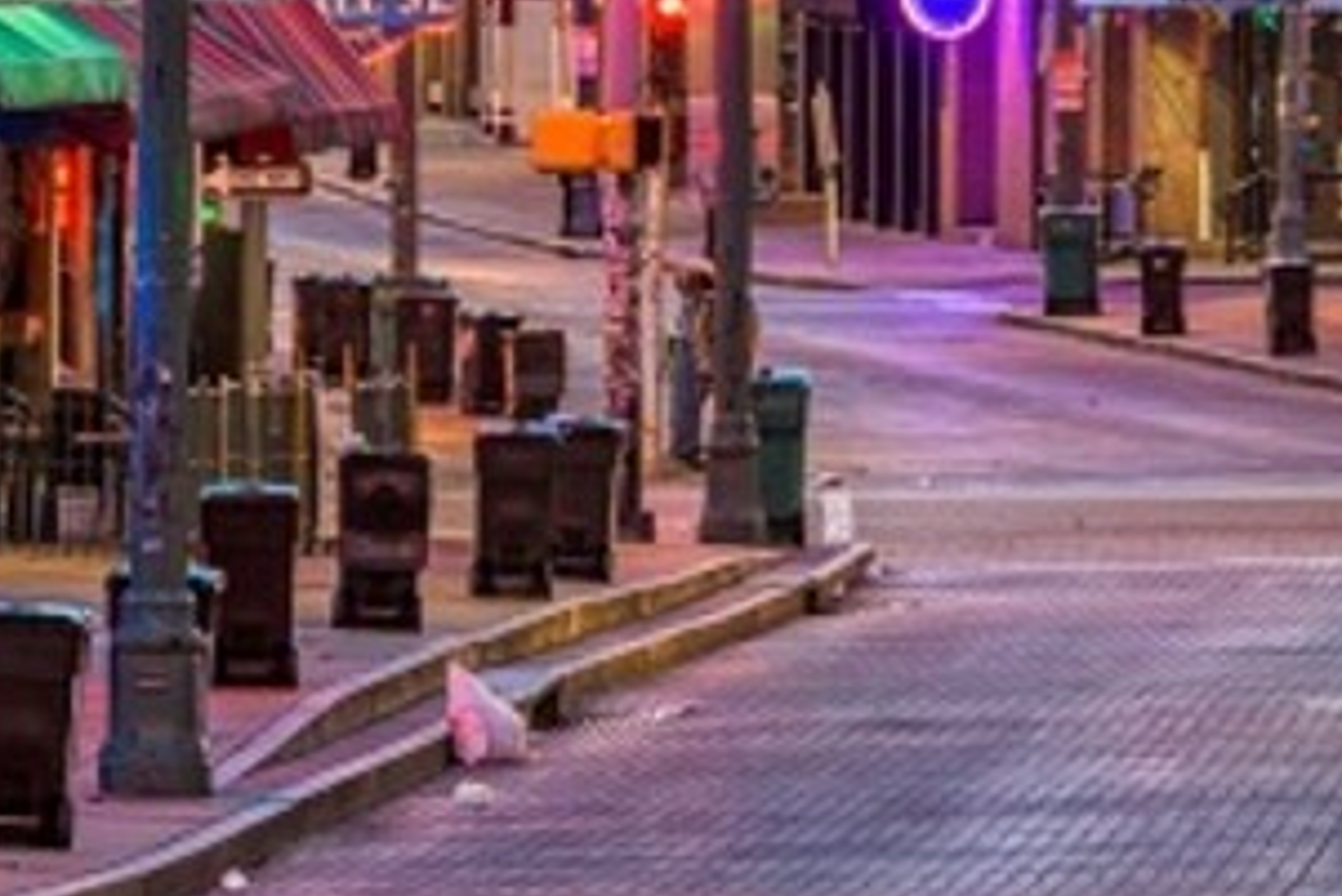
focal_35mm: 505
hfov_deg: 4.1
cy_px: -276
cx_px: 584
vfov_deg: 2.7
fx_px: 18833
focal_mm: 190
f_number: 8
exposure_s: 2
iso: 64
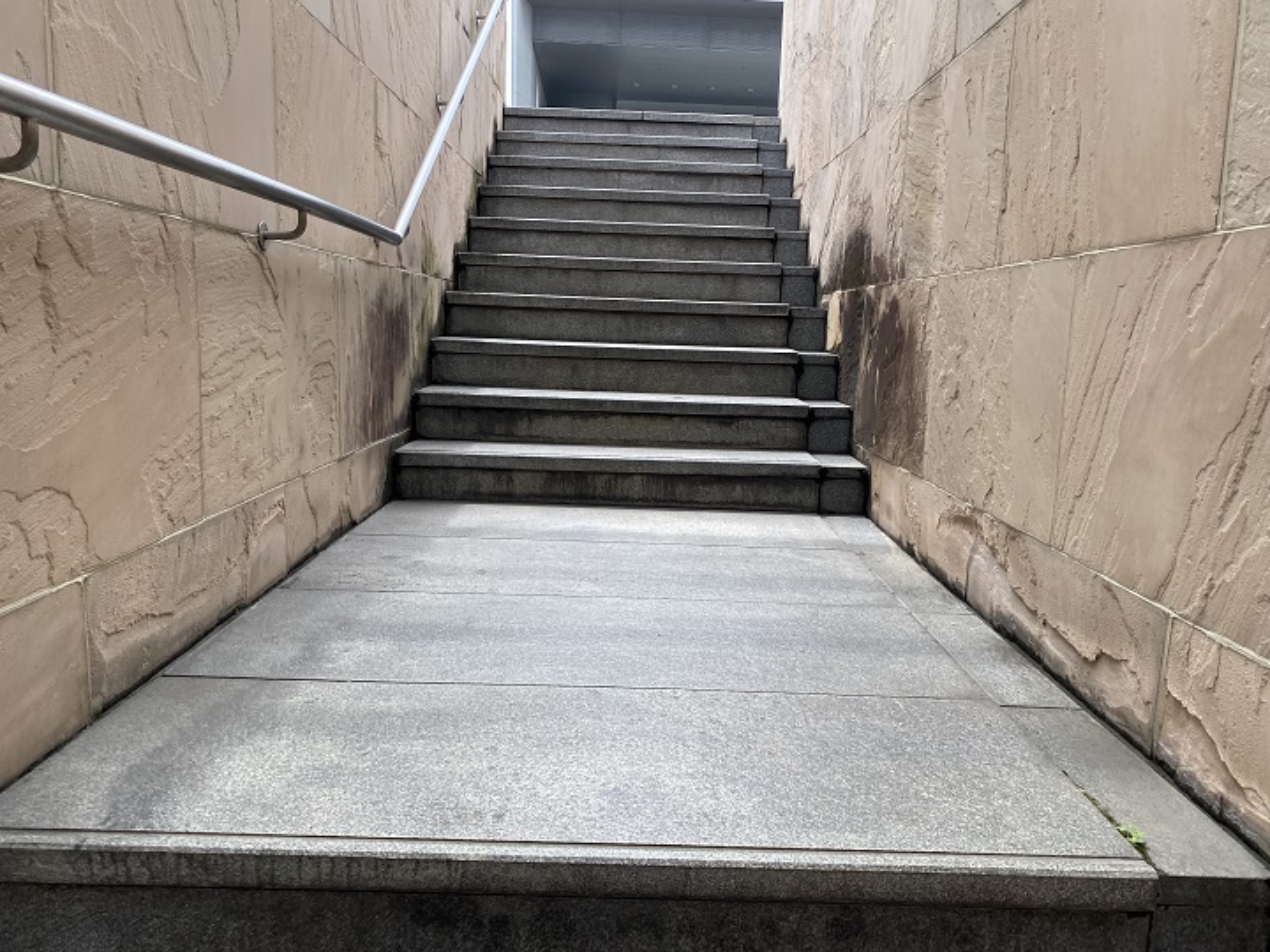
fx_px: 954
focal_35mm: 26
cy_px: 476
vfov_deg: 53.1
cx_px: 635
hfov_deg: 67.3
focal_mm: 4.25
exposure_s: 1/658
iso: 32
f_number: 1.8
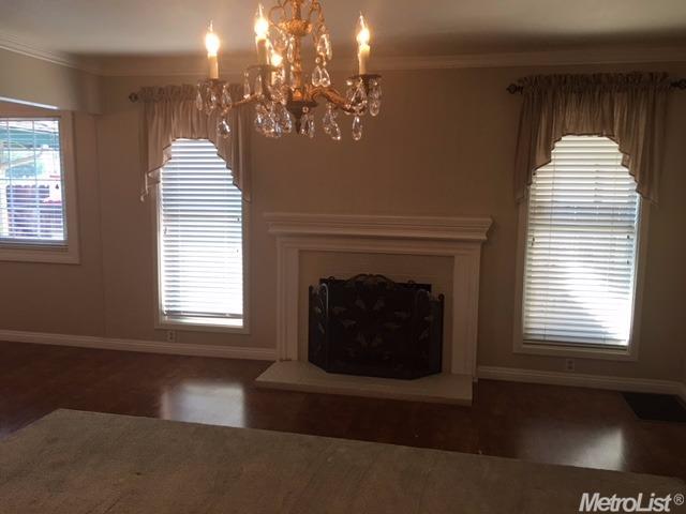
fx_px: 575
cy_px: 257
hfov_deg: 61.7
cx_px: 343
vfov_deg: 48.2
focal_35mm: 29
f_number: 2.2
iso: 25
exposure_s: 1/30
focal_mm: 4.15
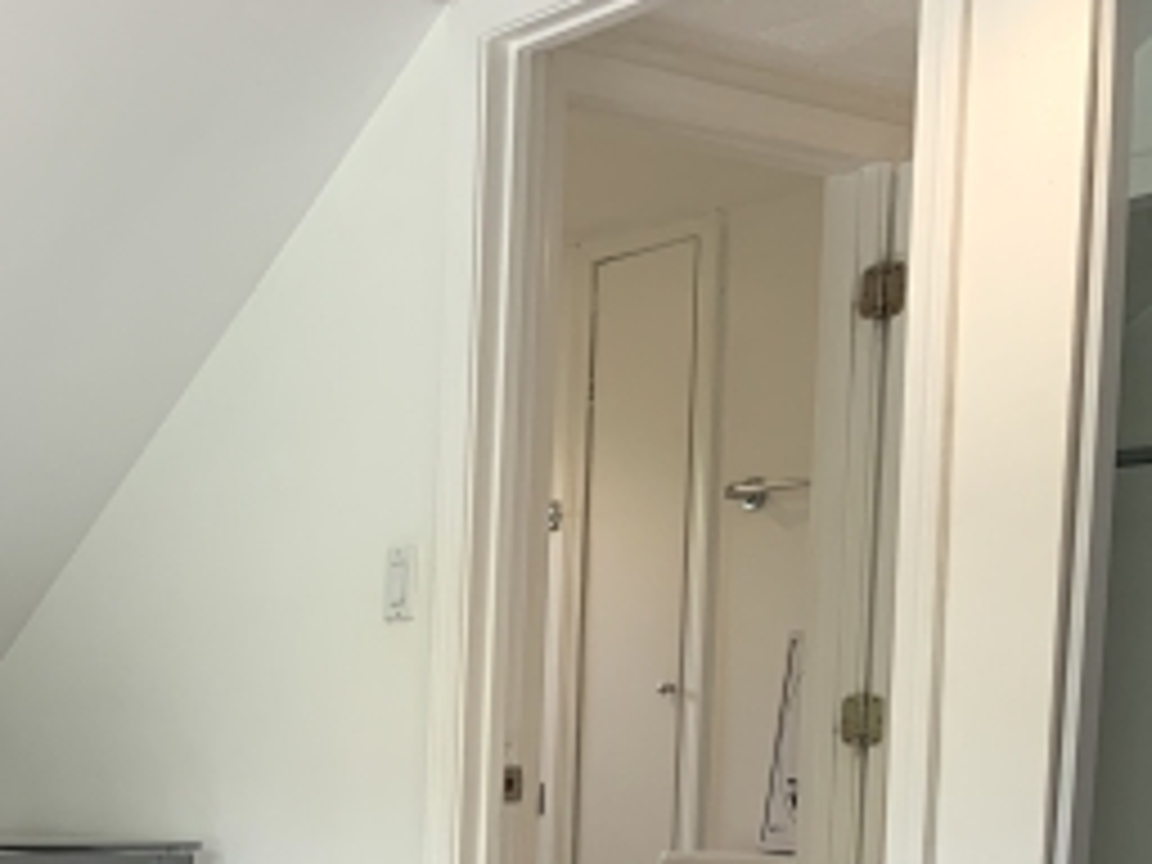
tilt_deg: -4.5
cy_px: 994
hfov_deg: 27.6
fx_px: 2163
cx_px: -68
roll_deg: -0.8
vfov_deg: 21.2
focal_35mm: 65
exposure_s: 1/60
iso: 50
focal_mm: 4.25
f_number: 1.8
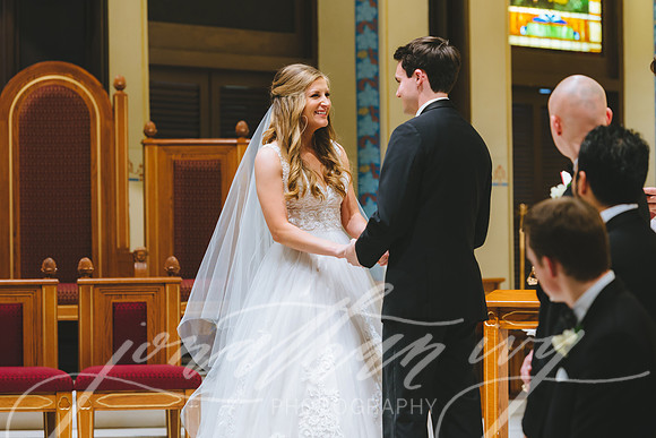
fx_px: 2414
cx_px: 322
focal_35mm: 132
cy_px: 215
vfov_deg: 10.4
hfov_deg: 15.5
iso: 2000
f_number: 4.5
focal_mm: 130
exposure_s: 1/125
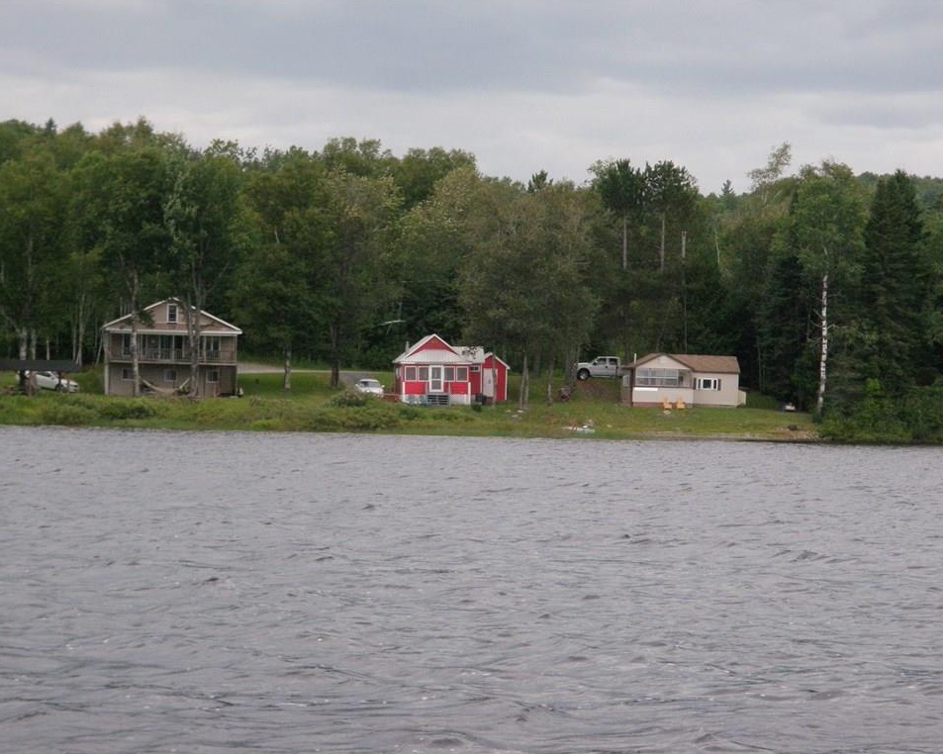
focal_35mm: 107
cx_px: 474
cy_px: 376
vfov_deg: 14.4
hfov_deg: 17.9
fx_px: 2986
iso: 320
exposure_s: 1/500
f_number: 5.1
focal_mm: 18.2
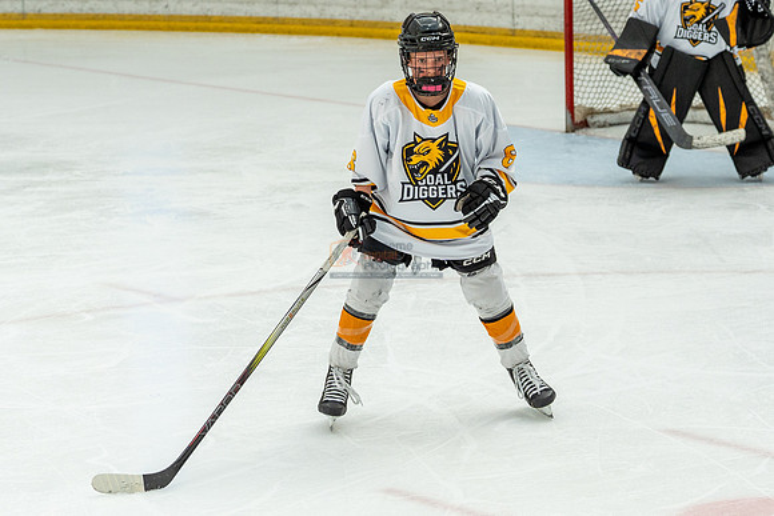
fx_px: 2837
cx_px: 404
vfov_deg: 10.4
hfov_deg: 15.5
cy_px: 296
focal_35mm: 132
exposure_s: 1/1600
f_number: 3.5
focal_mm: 69
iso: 800
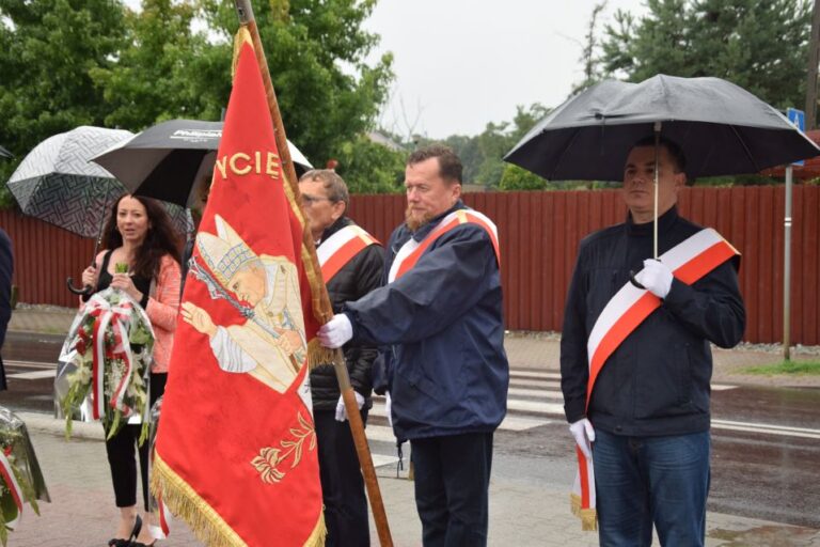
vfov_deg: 23.8
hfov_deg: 35.1
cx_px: 410
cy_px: 274
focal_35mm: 57
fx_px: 1298
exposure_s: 1/125
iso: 400
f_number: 5.6
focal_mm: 38
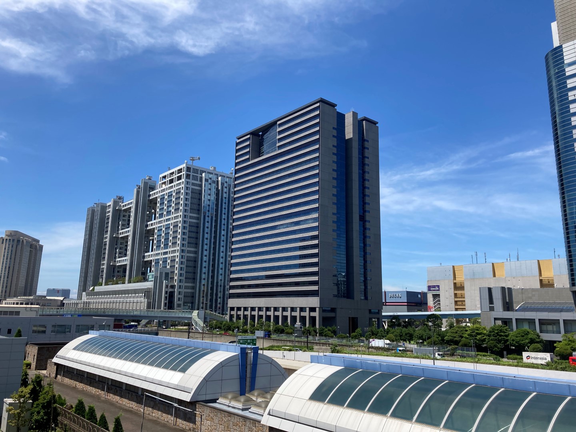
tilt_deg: +13.4
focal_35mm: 28
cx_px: 288
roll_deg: -1.7
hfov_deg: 63.4
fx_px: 466
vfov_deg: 49.7
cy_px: 216
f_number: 1.8
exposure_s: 1/2024
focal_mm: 3.99
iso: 20
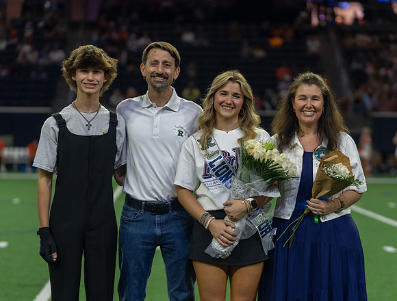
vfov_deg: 10.5
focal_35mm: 142
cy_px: 164
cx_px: 204
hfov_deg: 13.9
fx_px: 1634
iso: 1000
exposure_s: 1/320
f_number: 2.8
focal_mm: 108
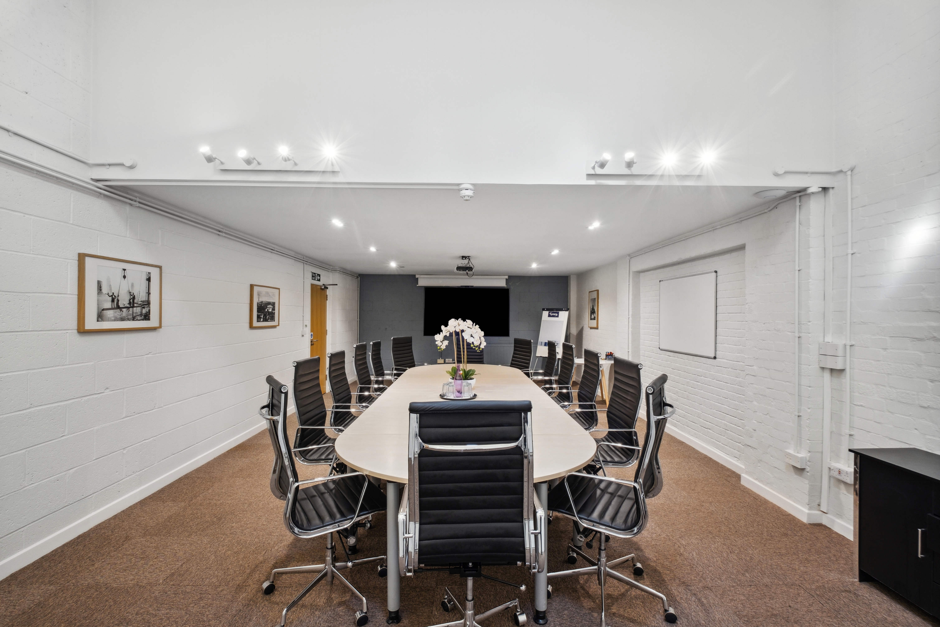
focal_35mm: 15
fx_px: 392
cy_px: 314
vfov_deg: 77.3
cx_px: 470
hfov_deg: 100.4
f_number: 8
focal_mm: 10
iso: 640
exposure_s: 1/6
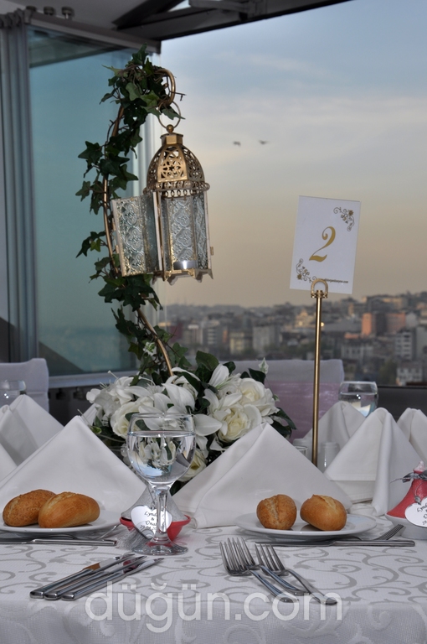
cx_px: 214
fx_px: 1338
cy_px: 322
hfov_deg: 18.1
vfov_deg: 27.0
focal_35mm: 75
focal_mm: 50
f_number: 11
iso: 200
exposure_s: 1/125
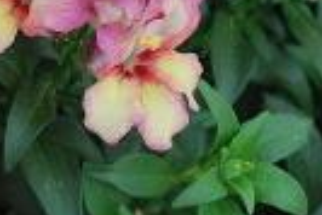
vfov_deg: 8.4
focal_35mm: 163
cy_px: 60
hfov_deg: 12.0
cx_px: -157
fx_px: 1460
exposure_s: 1/60
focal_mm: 36
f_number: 7.1
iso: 200
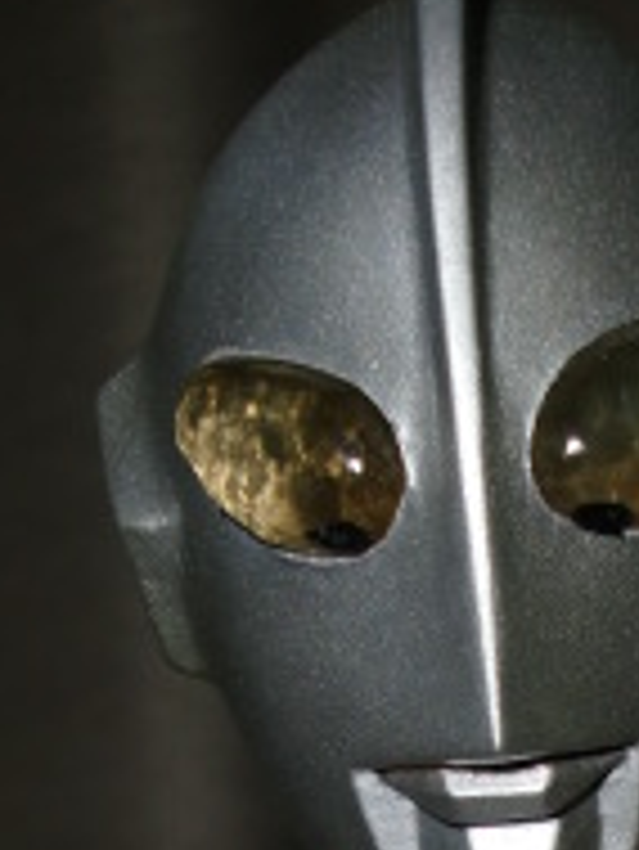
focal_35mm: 122
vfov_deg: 15.3
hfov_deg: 12.1
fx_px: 2999
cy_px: 1120
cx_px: 567
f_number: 7.9
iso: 64
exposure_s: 1/30
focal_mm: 6.3
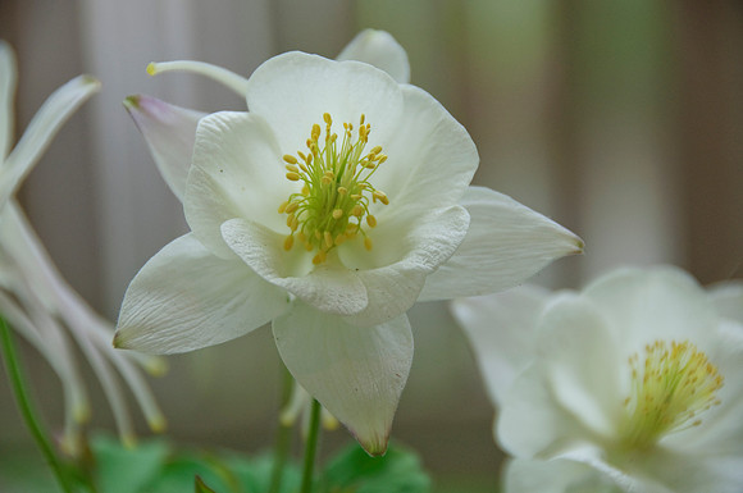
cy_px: 246
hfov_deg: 8.1
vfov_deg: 5.4
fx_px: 5256
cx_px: 372
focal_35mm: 255
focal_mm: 170
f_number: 5.6
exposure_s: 1/80
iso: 250
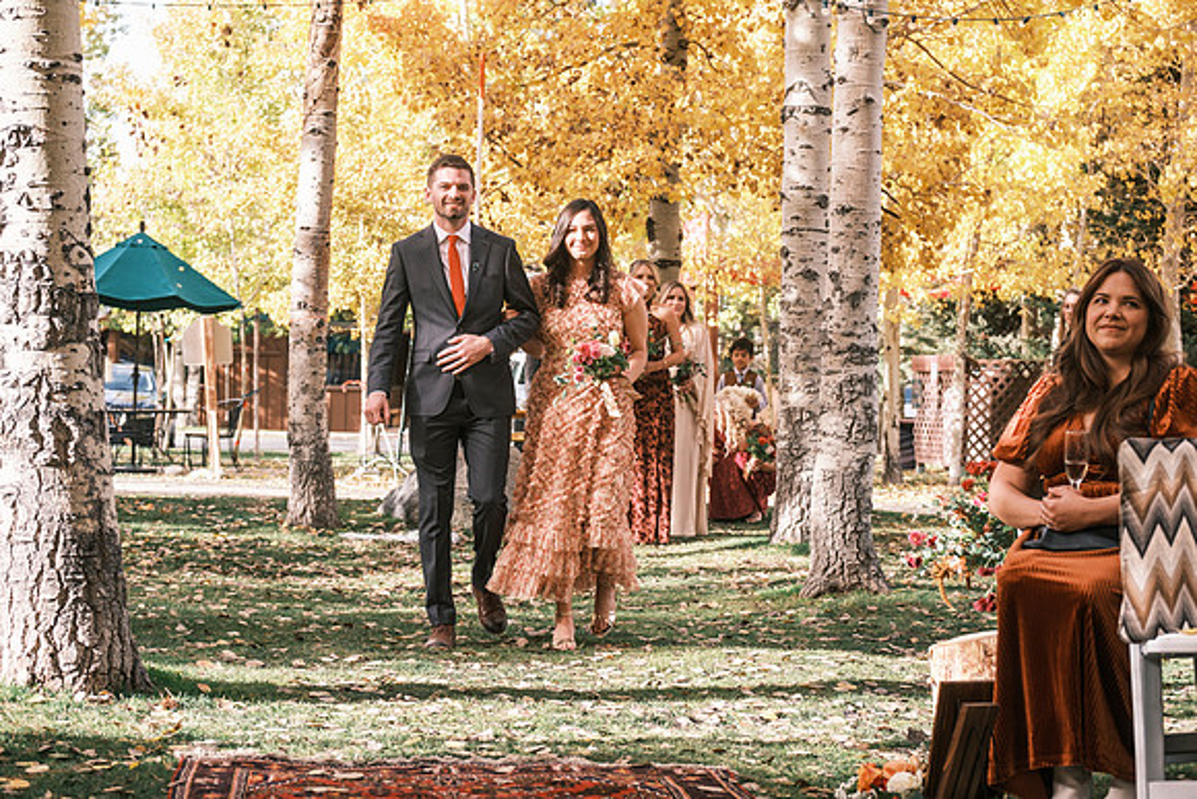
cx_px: 598
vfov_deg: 16.9
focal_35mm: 81
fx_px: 2694
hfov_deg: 25.1
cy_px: 400
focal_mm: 54.1
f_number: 4
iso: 400
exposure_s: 1/500
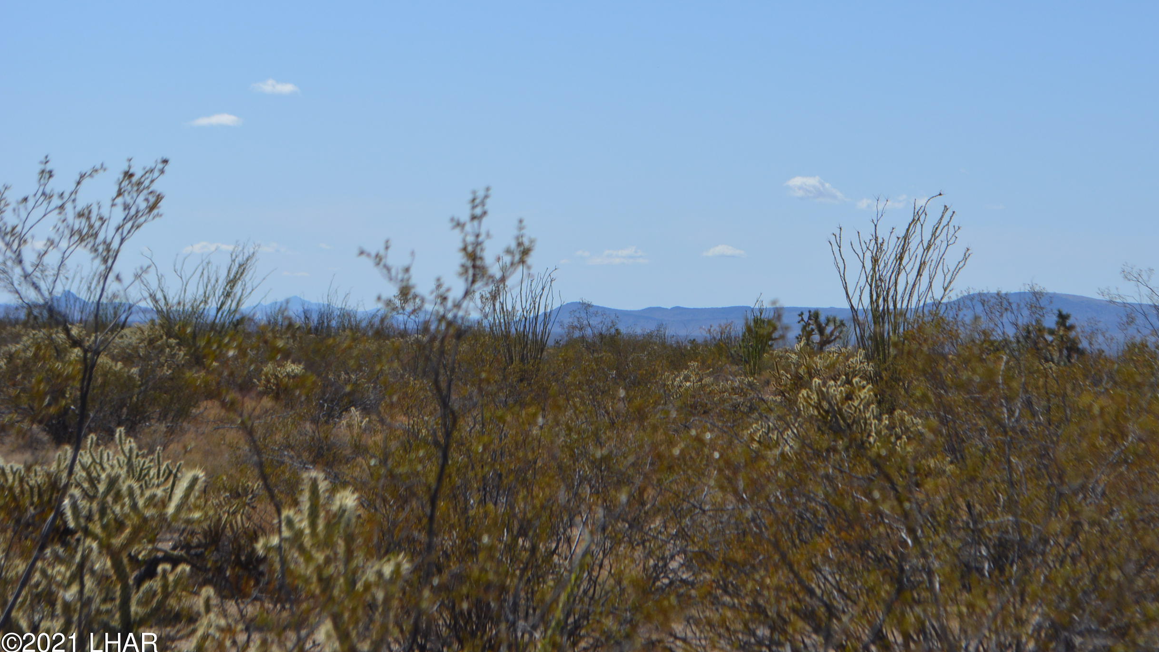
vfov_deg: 11.3
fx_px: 3277
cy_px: 202
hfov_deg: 20.0
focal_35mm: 107
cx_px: 713
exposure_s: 1/2000
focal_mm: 55
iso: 400
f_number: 8
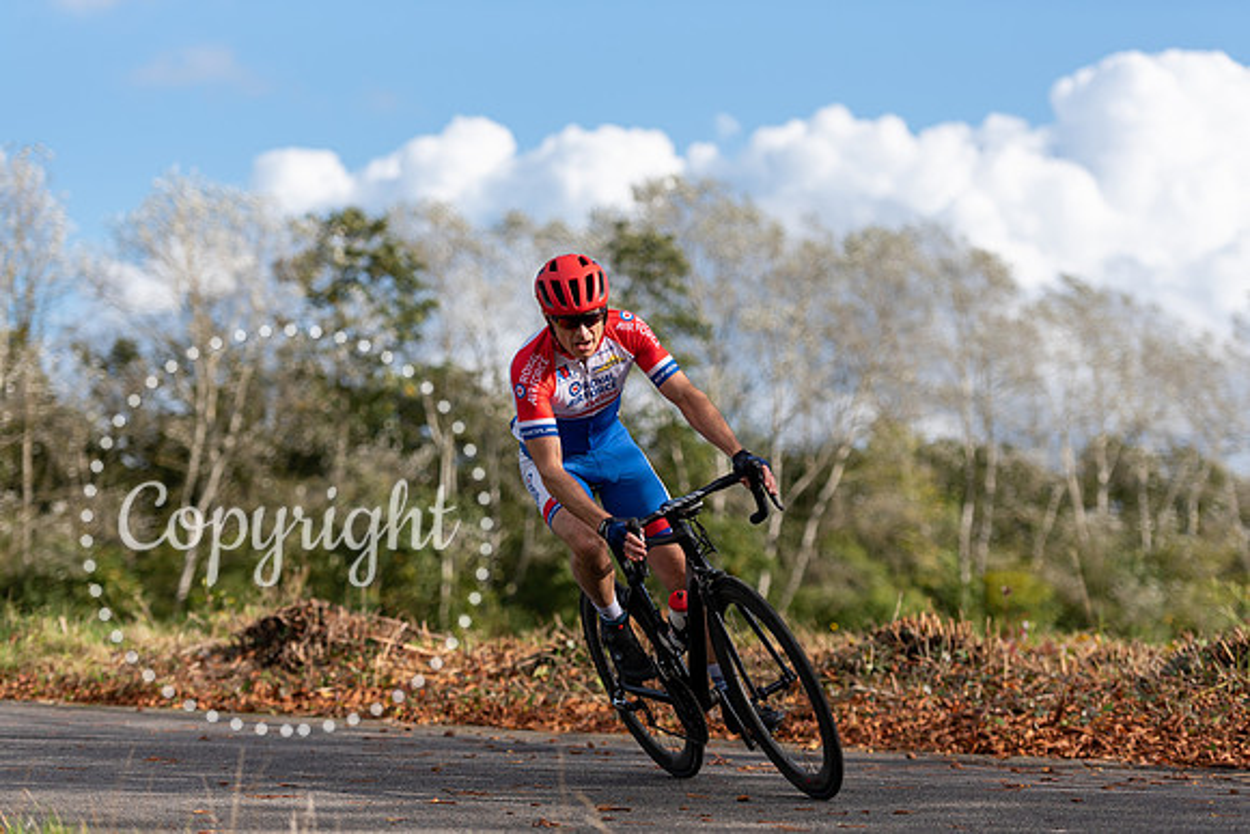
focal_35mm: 100
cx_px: 625
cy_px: 417
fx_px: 3473
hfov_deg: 20.4
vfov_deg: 13.7
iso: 160
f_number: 2.8
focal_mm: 100
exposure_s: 1/4000
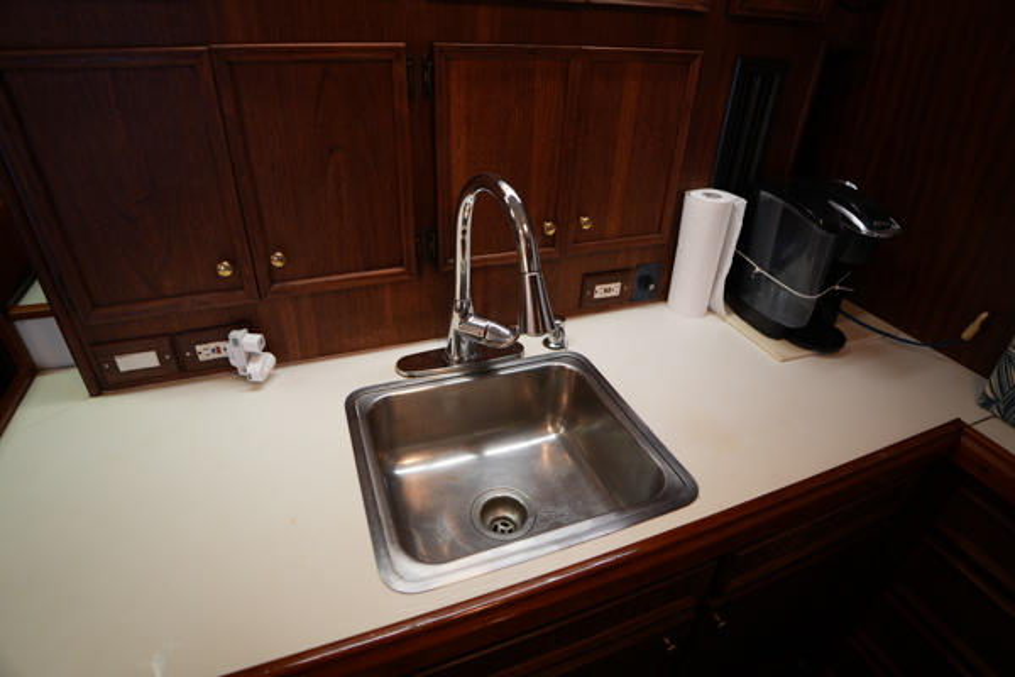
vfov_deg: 67.4
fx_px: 507
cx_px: 508
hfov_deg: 90.0
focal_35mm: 18
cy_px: 338
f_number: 1.4
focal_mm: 12
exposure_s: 1/30
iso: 100
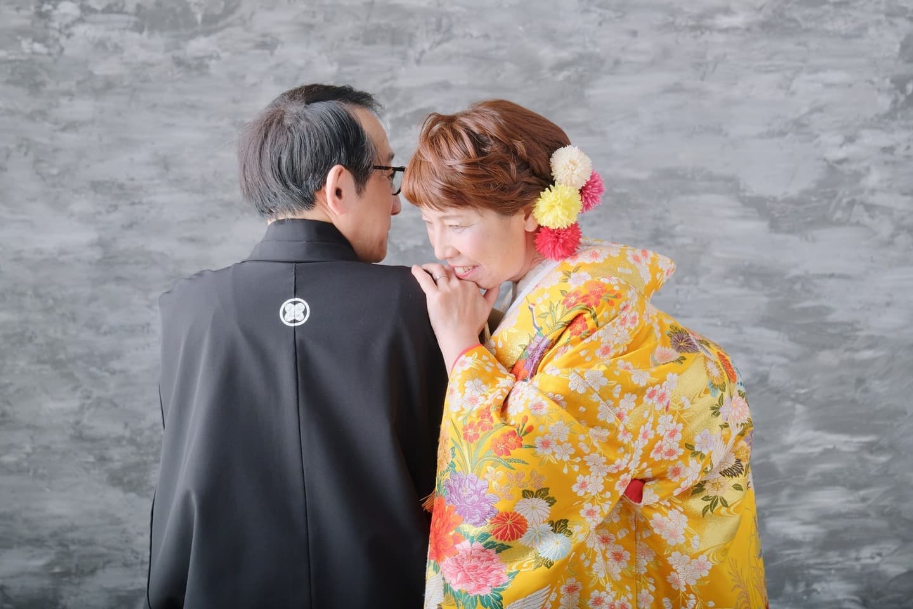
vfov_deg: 16.5
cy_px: 304
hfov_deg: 24.5
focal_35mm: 83
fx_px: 2105
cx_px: 456
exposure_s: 1/100
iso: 800
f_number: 7.1
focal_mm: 55
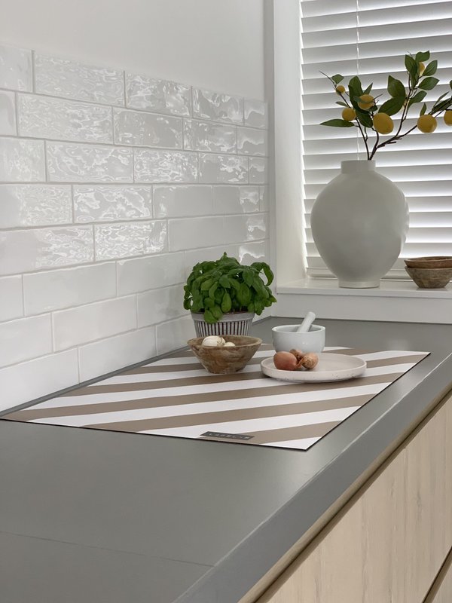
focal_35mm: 52
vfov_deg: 36.8
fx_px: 905
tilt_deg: -5.5
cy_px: 302
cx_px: 226
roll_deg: +1.0
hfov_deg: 28.0
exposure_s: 1/121
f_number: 2.4
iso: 125
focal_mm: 6
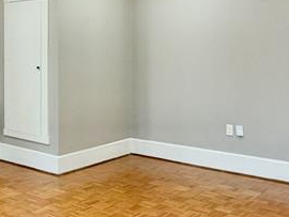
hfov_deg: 35.9
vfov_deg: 27.2
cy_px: 56
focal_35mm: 53
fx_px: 443
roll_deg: +0.7
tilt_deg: -0.8
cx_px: 106
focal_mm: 2.22
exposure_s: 1/60
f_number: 2.2
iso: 250
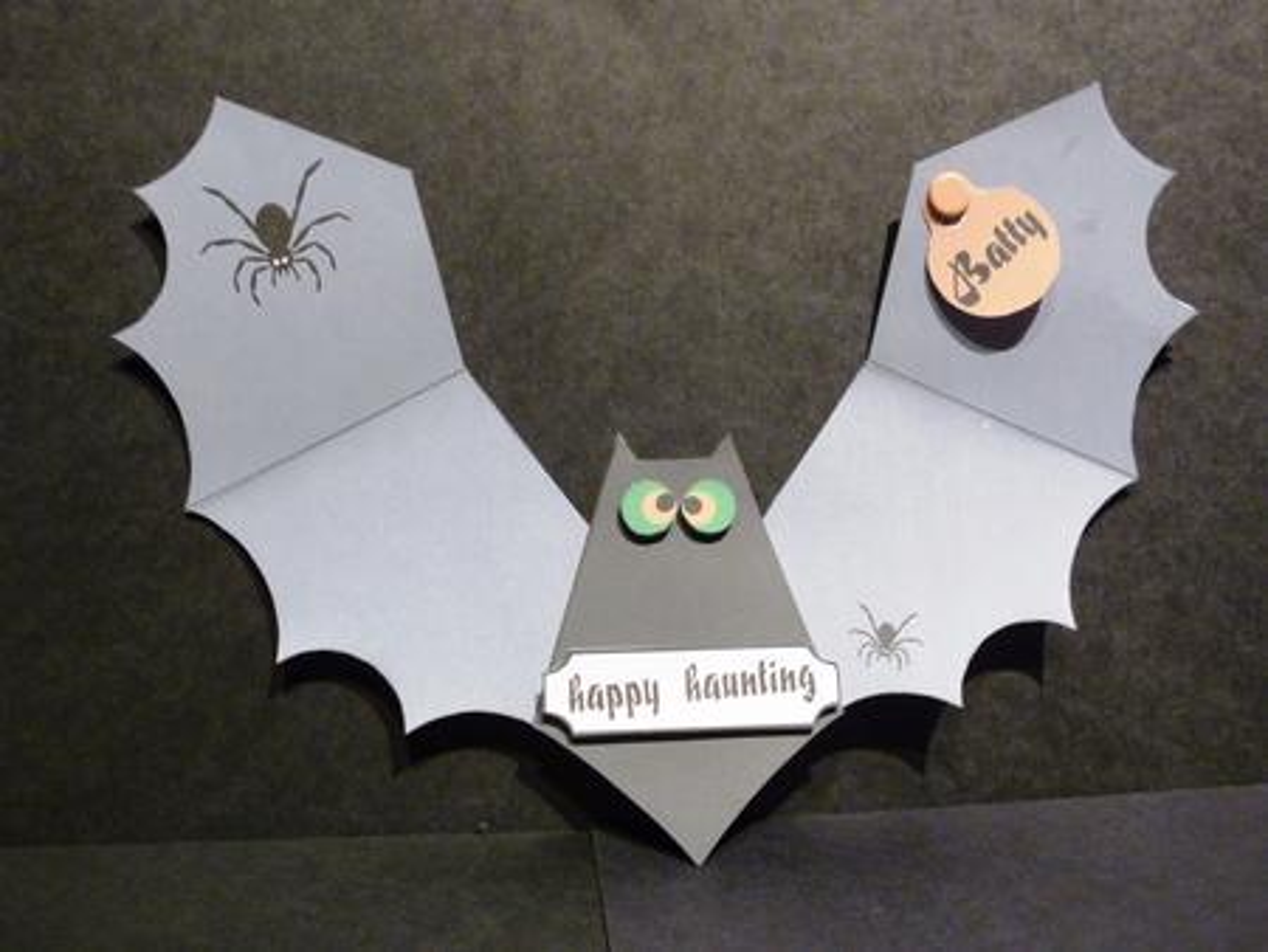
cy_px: 476
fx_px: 1466
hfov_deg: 46.8
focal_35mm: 40
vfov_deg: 36.0
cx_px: 634
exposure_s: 1/10
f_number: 3.6
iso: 400
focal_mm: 6.5
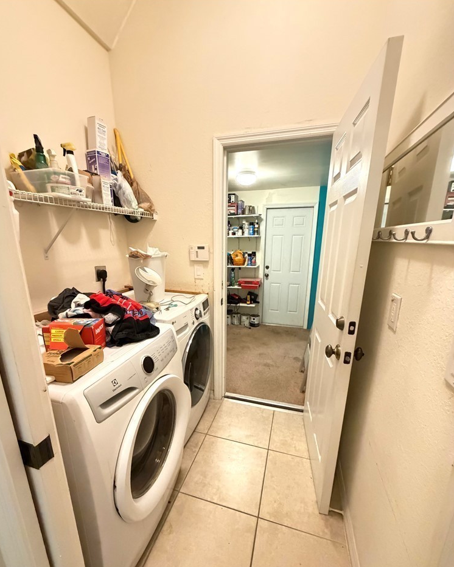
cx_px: 222
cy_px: 308
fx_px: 252
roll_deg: -0.7
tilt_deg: -13.8
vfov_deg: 96.6
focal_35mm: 15
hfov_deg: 84.0
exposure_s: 1/60
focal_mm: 2.22
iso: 1250
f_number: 2.2
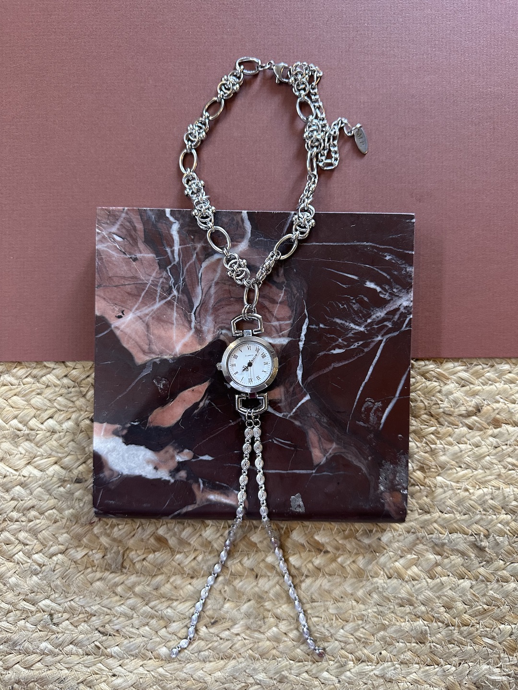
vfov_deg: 71.6
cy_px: 345
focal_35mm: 24
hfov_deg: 56.8
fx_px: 479
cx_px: 259
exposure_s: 1/50
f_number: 1.78
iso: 400
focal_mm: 6.86
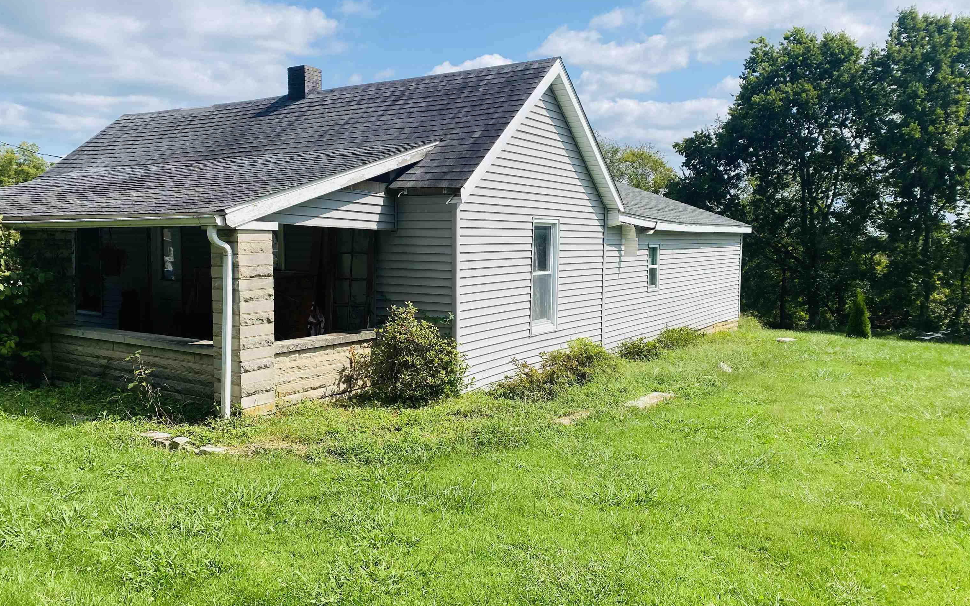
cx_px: 486
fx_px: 740
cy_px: 295
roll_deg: +0.6
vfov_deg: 44.5
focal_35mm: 28
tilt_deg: -4.0
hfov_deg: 66.5
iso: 32
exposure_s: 1/3610
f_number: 1.8
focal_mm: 4.25
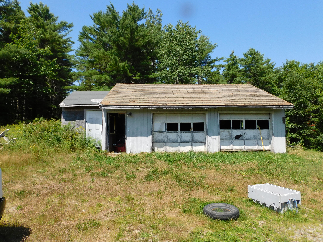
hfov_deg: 71.6
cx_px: 162
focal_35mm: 24
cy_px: 121
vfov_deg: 56.8
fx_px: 224
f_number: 3.3
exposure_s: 1/1000
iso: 125
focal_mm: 4.3
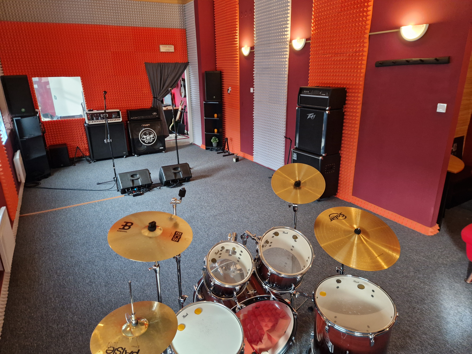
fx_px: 314
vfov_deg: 58.9
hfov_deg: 73.9
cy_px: 177
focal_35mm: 23
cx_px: 236
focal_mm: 5.4
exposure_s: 1/100
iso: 400
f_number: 1.8
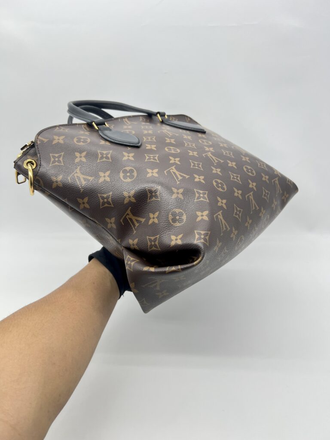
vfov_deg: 67.3
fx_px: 330
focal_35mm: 26
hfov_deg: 53.1
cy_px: 220
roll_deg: +0.3
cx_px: 165
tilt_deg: -26.5
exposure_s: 1/100
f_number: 1.5
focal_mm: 5.7
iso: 50
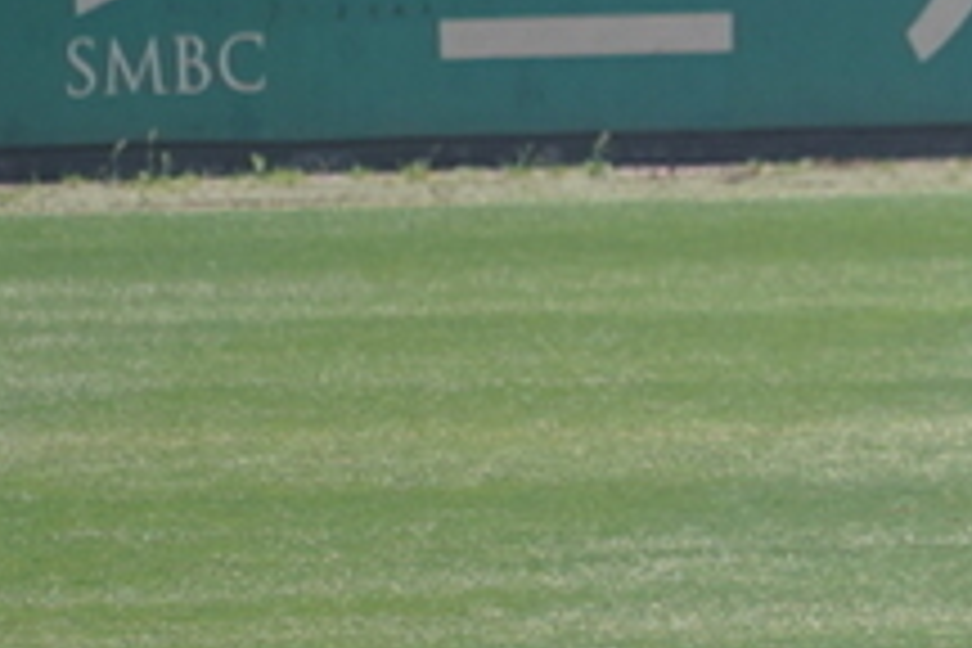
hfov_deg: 1.2
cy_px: 392
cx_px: 2340
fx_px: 45086
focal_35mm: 1670
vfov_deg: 0.8
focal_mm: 200
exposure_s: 1/800
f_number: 4
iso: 100
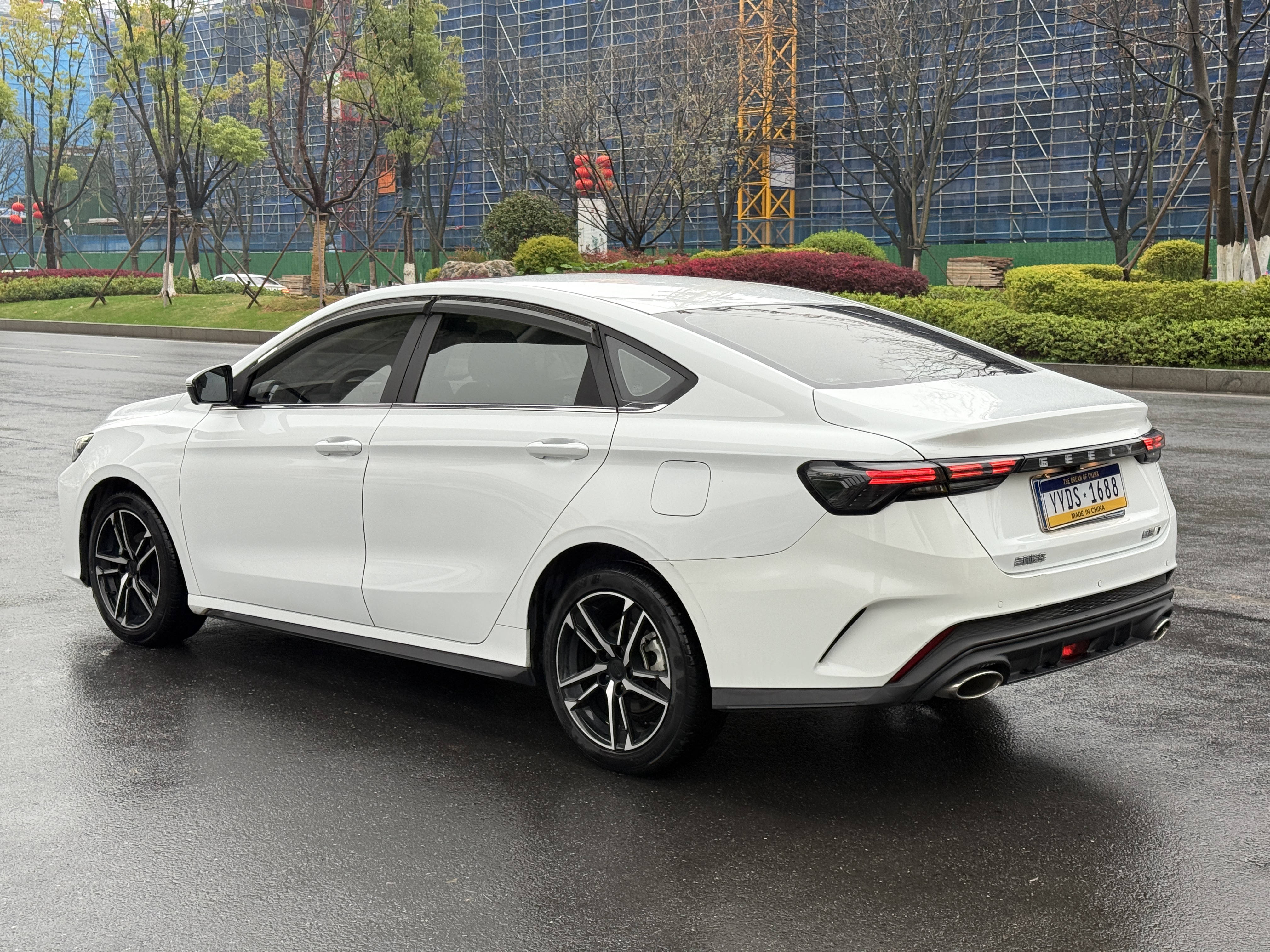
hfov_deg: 39.7
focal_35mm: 48
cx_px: 635
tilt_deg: -5.7
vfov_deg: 30.3
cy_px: 476
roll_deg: +0.2
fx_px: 1761
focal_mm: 6.76
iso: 50
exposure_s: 1/228
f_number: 1.78
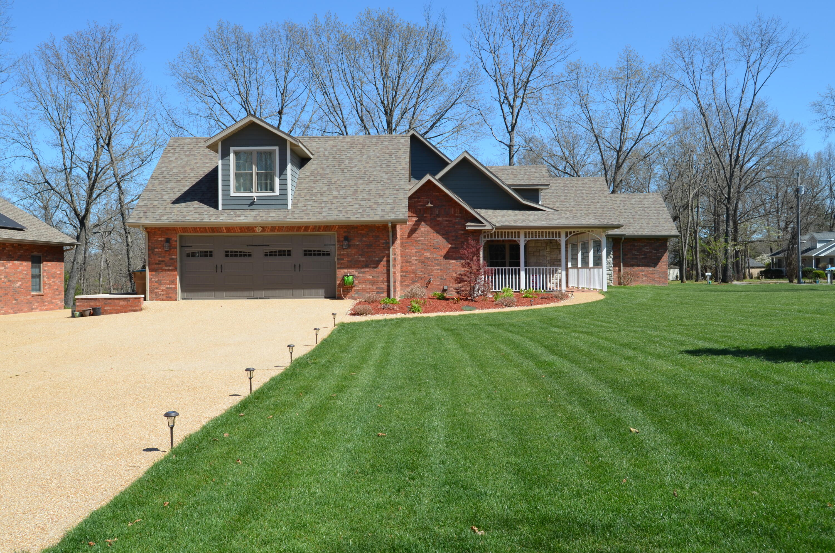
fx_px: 764
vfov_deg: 39.8
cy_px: 276
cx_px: 418
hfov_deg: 57.3
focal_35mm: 33
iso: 125
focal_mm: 22
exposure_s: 1/250
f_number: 8
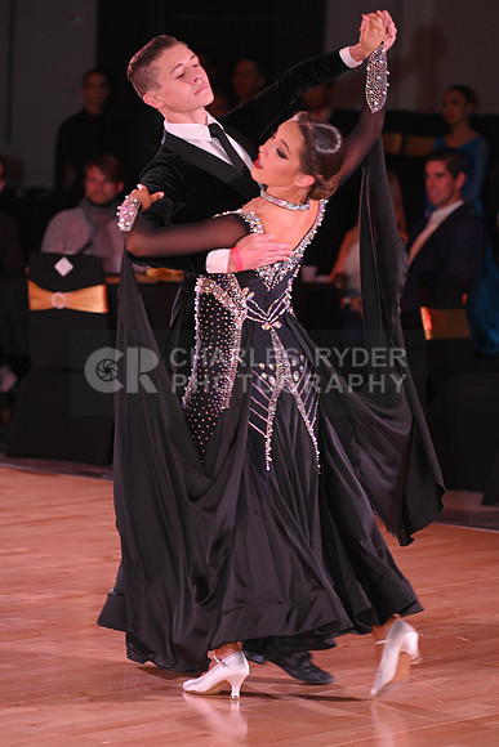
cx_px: 250
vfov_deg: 11.7
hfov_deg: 7.9
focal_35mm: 175
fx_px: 3636
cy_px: 374
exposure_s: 1/200
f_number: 4.5
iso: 2000
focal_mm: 175
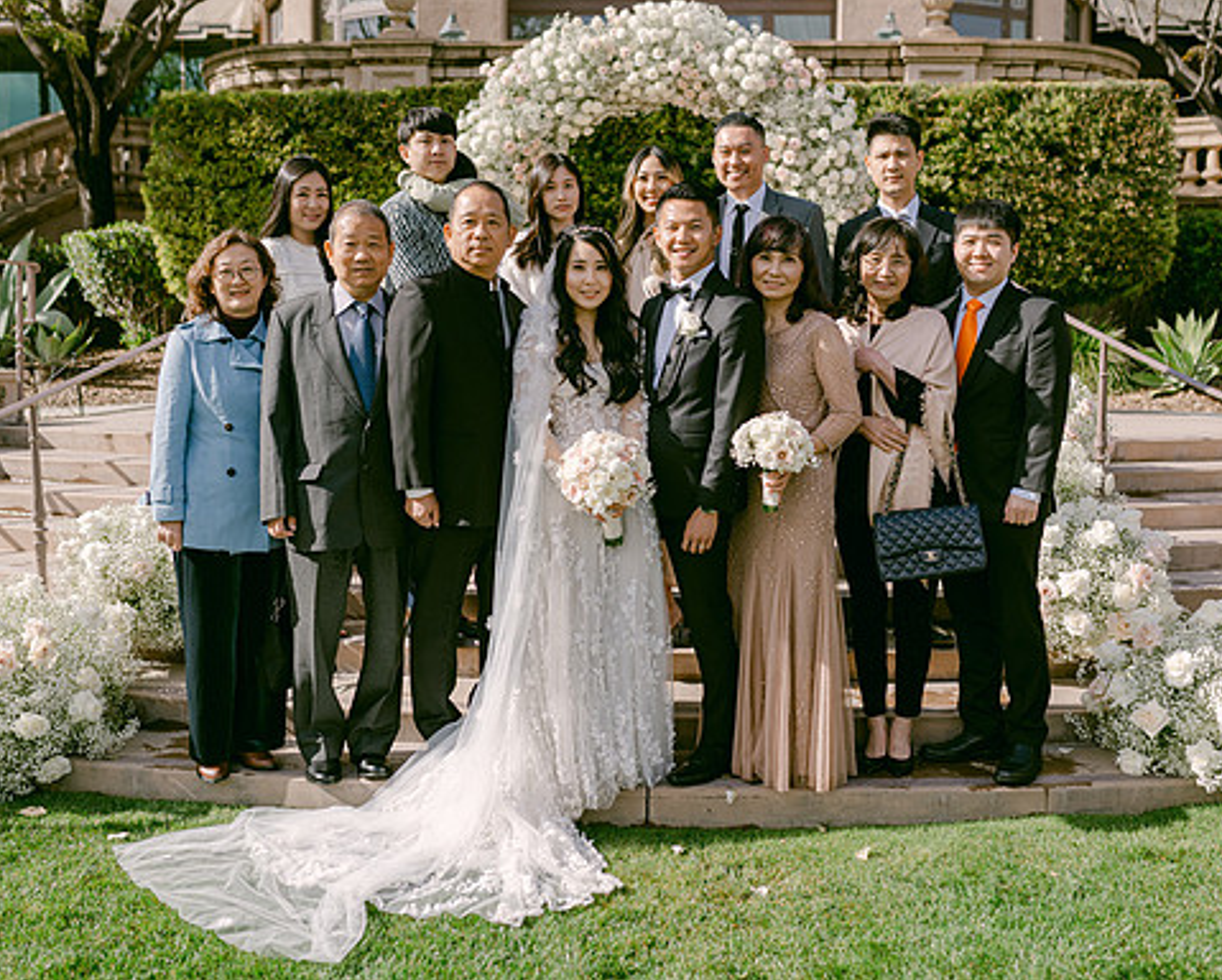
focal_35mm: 40
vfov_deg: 37.4
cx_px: 628
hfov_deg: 45.8
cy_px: 489
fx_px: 1448
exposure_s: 1/3200
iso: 100
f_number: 2.8
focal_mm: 35
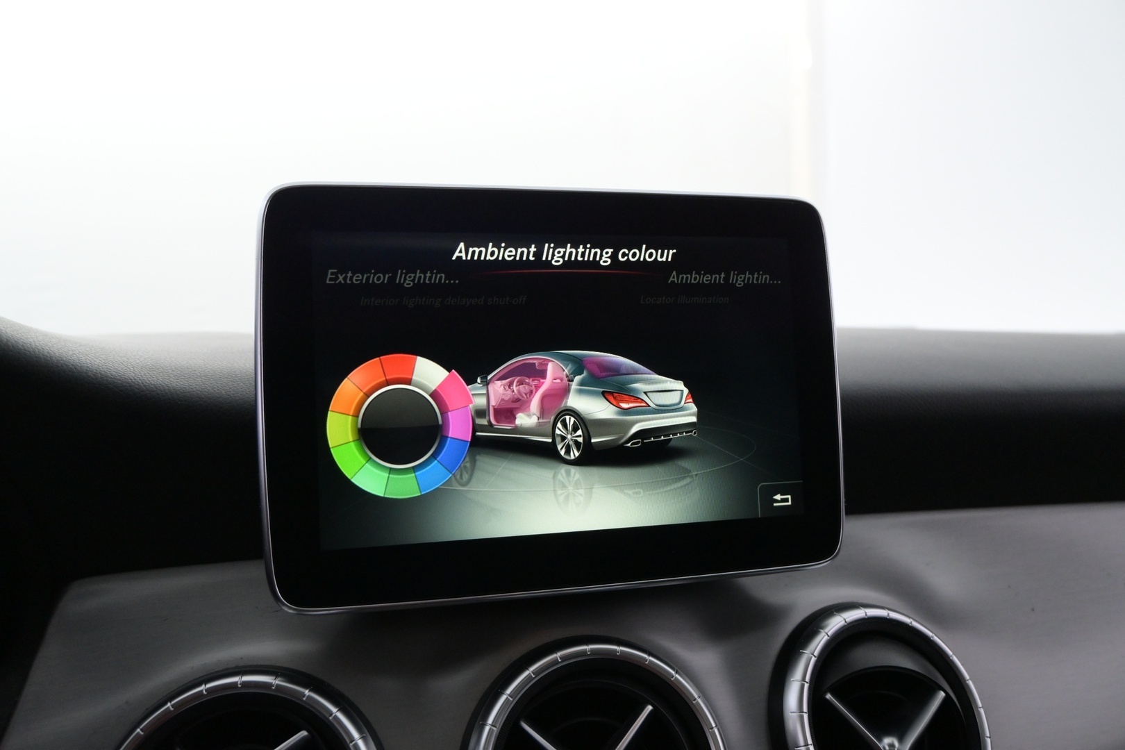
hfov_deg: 63.2
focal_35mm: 29
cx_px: 562
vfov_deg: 44.6
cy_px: 375
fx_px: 914
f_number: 4.5
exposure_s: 1/80
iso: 2500
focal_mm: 19.5
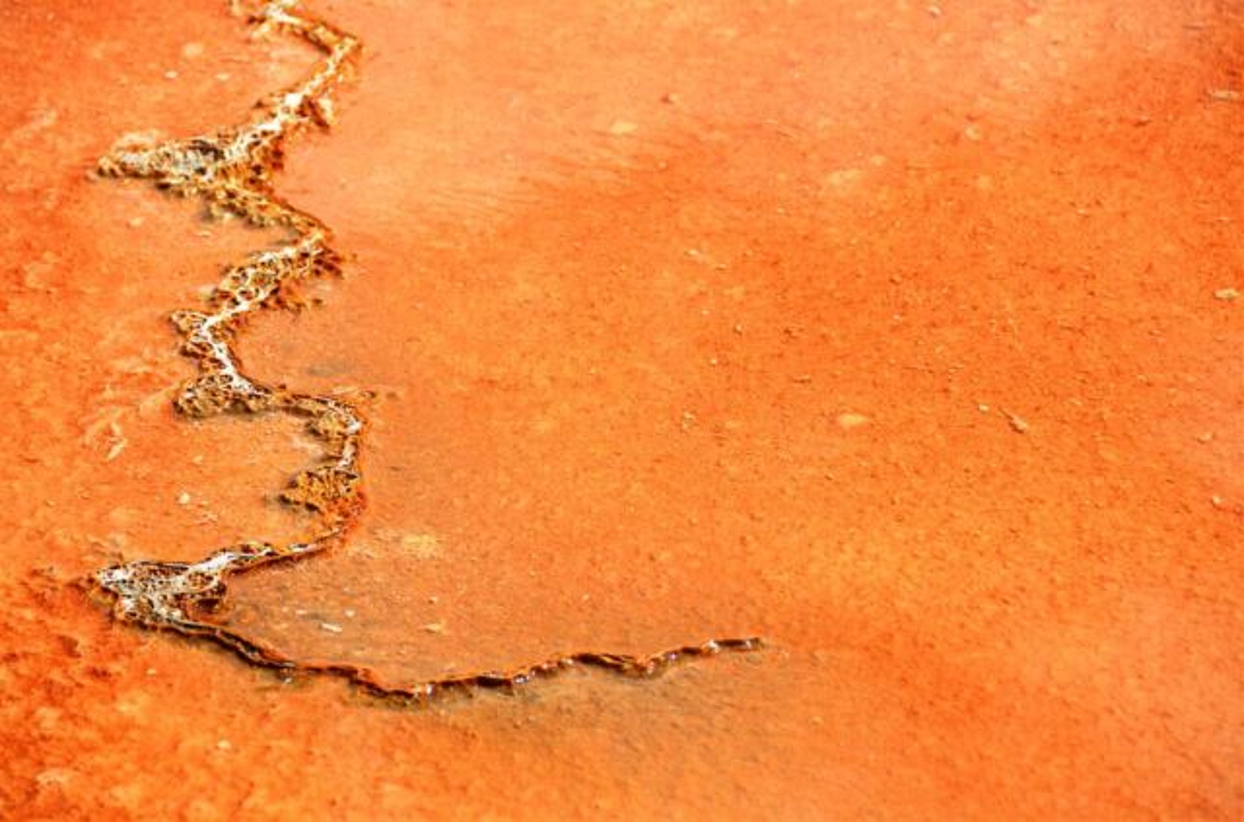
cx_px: 622
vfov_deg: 7.0
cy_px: 411
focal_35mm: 195
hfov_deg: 10.6
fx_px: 6720
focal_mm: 130
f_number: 7.1
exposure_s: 1/800
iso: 200
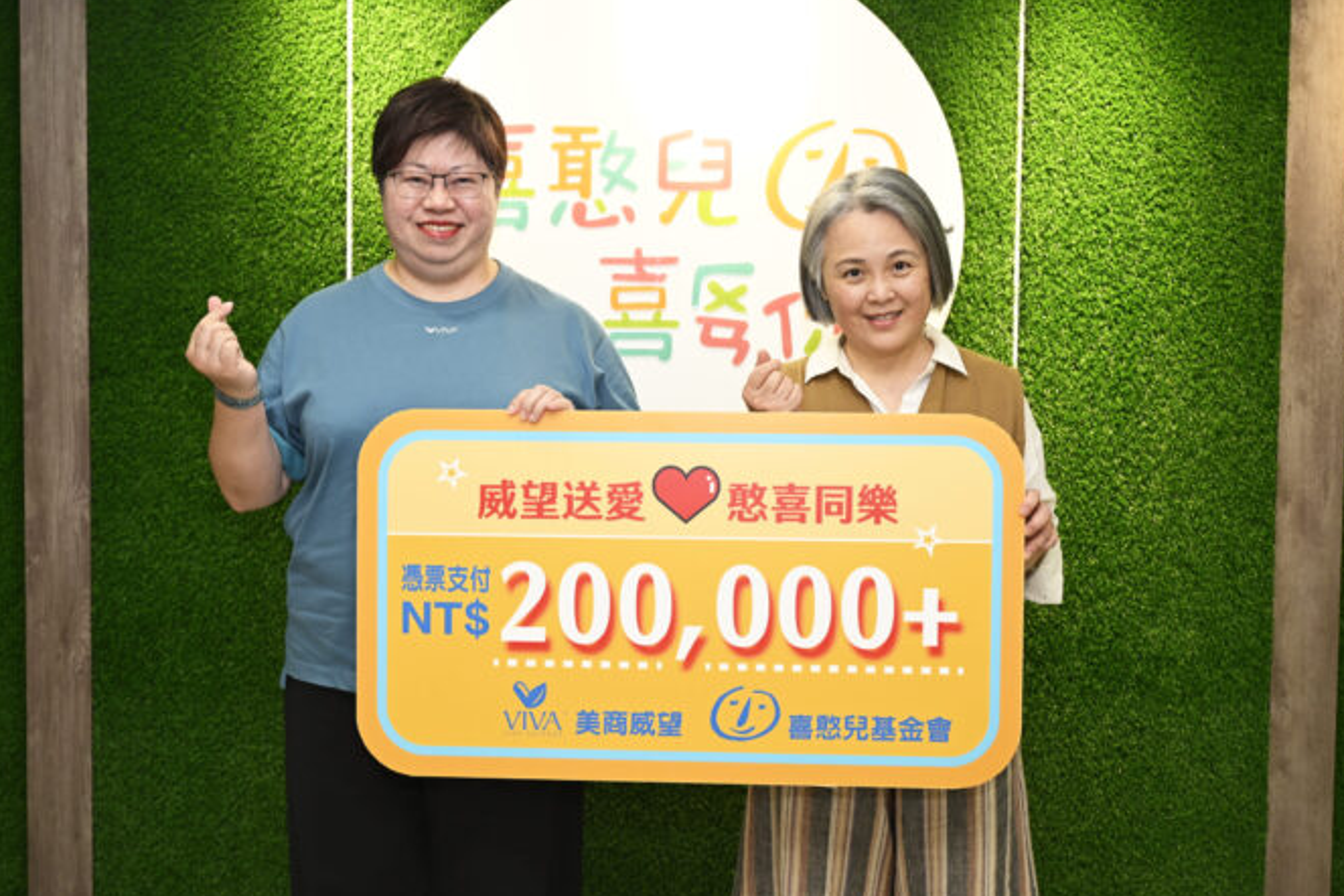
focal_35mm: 44
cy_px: 438
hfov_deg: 44.5
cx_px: 643
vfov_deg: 30.5
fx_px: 1643
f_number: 3.2
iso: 800
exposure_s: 1/250
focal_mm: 38
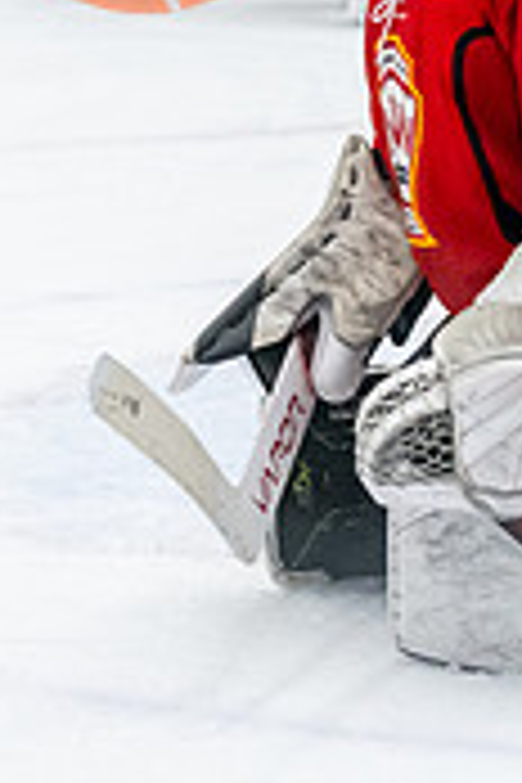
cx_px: 700
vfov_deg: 6.4
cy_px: -46
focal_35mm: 321
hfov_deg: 4.3
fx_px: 6981
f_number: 2.8
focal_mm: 75
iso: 3200
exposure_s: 1/800
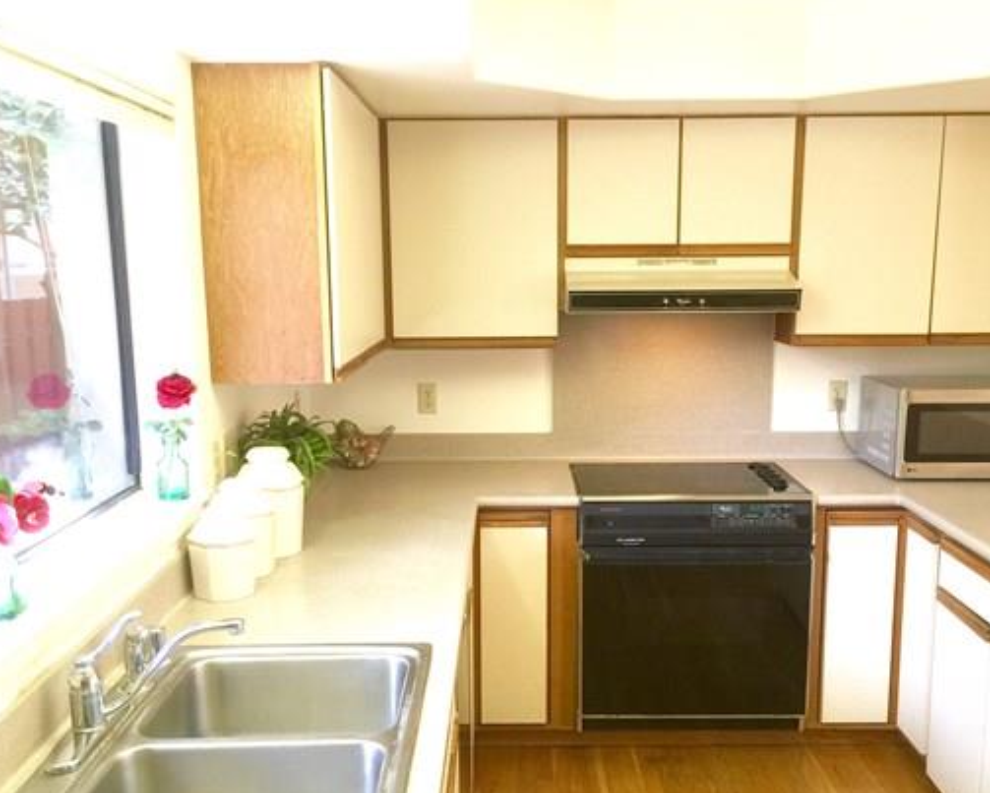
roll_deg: -0.5
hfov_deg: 50.2
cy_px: 457
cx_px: 522
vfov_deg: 41.1
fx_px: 1055
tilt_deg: -10.6
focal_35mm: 36
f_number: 2.2
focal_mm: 4.15
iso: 50
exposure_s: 1/30
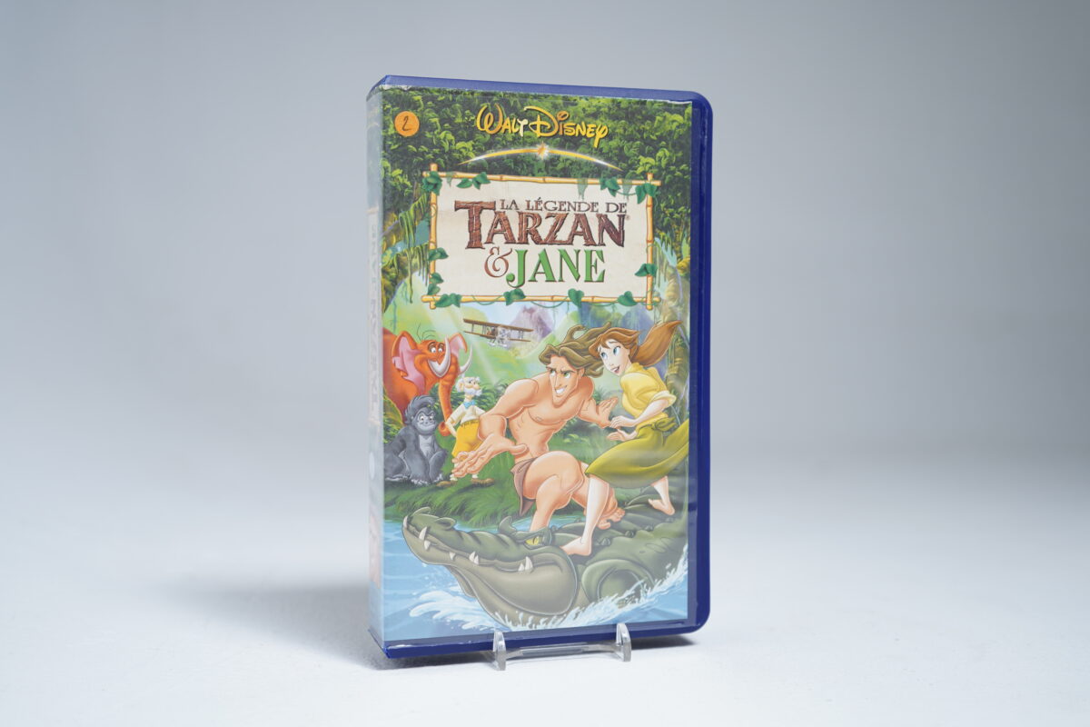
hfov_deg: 47.4
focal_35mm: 41
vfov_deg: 32.6
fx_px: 1241
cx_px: 545
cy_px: 364
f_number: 4.5
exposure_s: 1/13
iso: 160
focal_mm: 41
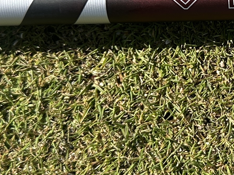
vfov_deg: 13.5
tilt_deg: -76.2
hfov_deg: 17.1
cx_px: 297
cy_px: 29
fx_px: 737
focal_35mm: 109
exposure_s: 1/2469
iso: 80
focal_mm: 6.86
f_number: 1.78
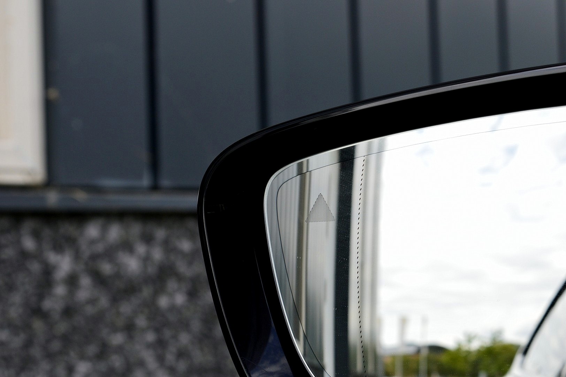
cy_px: 188
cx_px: 283
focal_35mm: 82
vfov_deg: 16.5
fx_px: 1296
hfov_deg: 24.6
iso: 400
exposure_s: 1/320
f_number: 10
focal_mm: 55
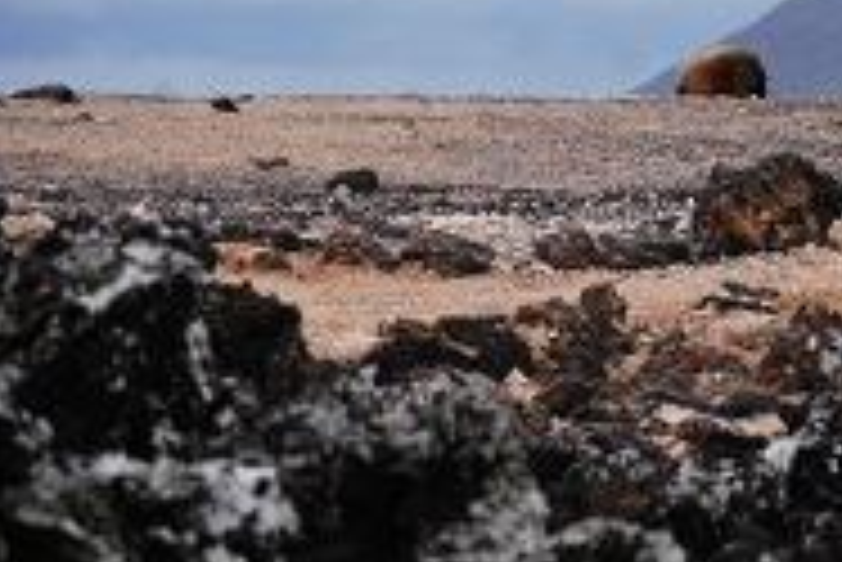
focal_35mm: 432
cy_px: 101
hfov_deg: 4.8
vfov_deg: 3.2
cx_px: 815
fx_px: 10113
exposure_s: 1/320
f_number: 5.6
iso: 400
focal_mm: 135
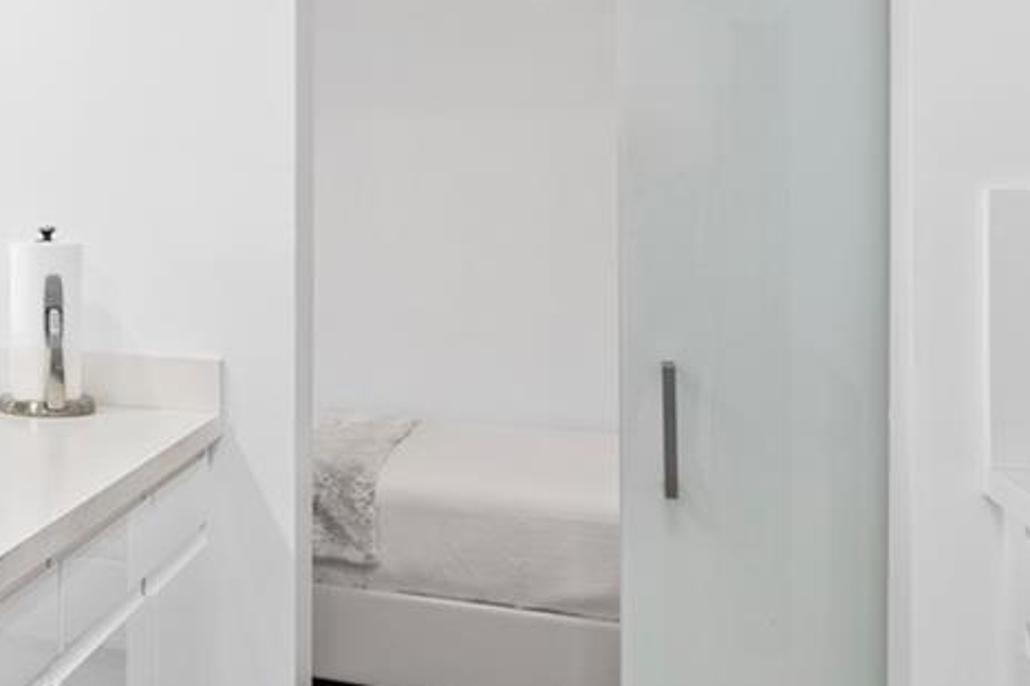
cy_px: 183
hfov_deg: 34.3
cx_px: -157
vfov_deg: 27.7
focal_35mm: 48
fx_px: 1373
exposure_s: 1/2
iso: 64
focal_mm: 14
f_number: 8
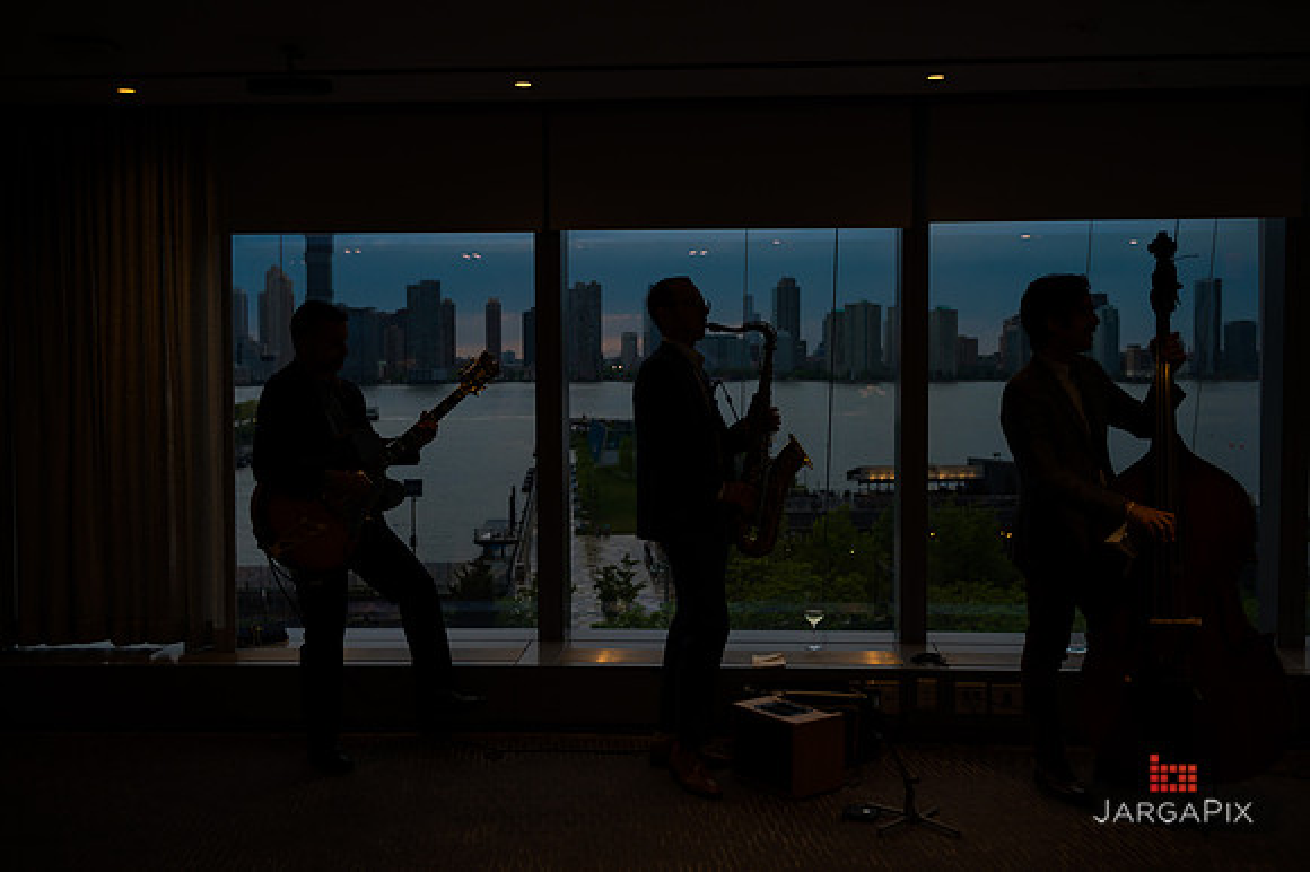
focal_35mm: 35
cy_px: 436
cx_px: 655
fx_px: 1273
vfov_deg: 37.8
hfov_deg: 54.5
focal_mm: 35
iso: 640
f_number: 4
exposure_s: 1/1000
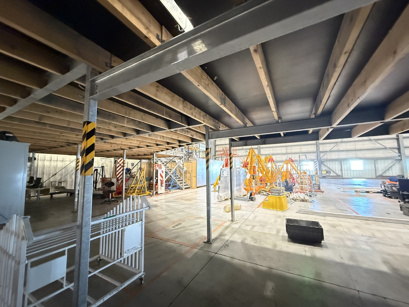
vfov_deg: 85.7
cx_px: 204
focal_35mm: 14
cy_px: 154
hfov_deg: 102.1
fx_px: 165
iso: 1250
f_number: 2.2
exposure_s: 1/50
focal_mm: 2.22
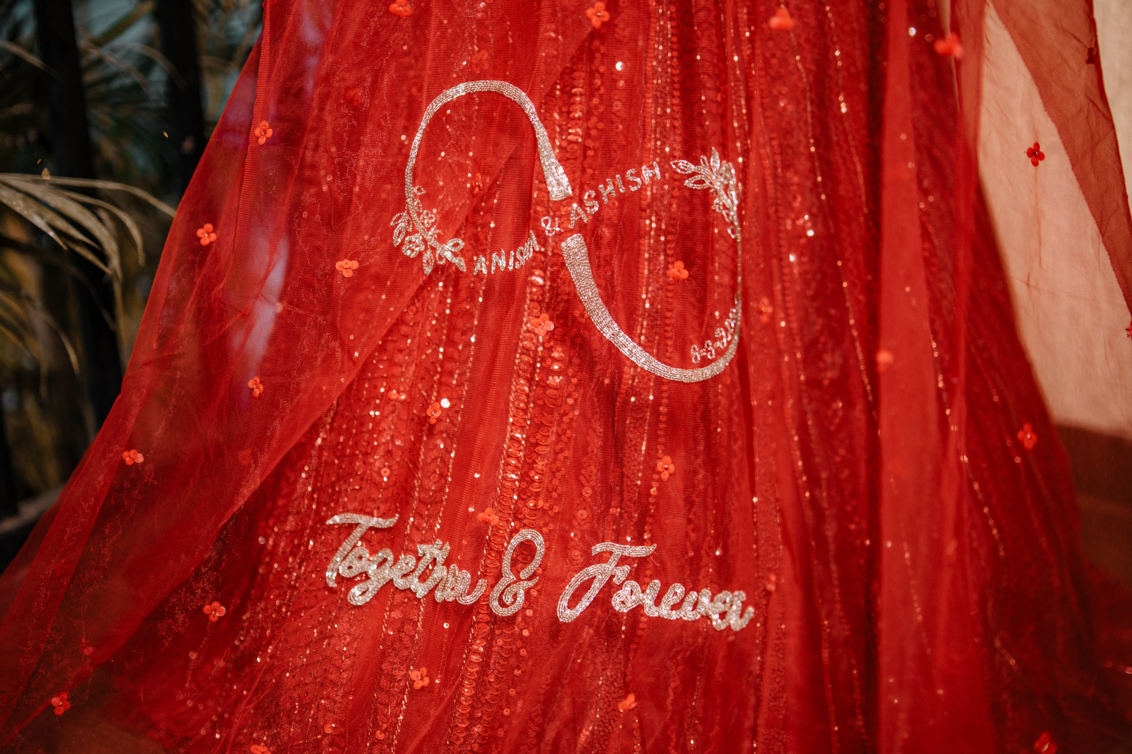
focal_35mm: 50
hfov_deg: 39.6
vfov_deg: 27.0
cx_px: 566
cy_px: 377
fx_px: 1572
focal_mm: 50
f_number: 1.4
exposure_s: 1/200
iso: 320
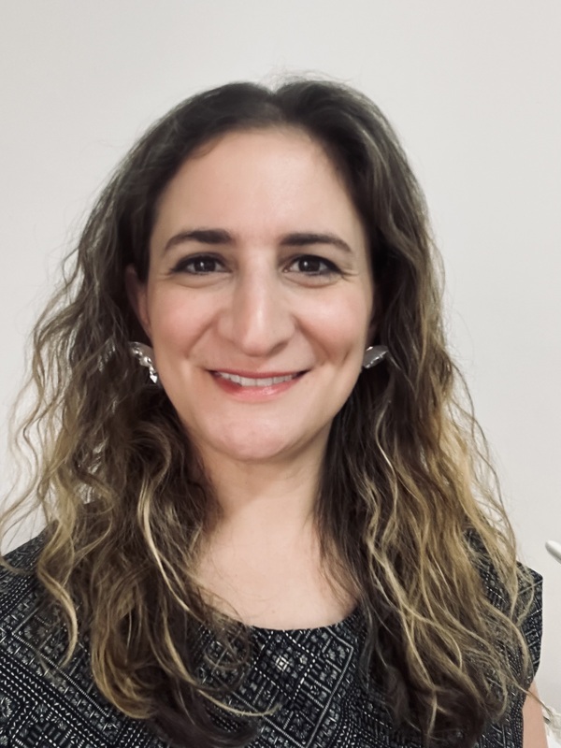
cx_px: 280
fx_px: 648
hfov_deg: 46.8
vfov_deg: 60.0
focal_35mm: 30
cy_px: 374
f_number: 1.9
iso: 320
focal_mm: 2.69
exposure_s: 1/33
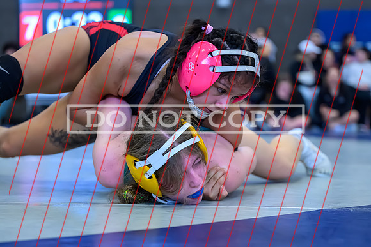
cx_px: 191
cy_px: 145
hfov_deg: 24.7
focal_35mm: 82
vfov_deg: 16.6
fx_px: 847
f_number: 2.8
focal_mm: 70
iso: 6400
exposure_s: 1/640
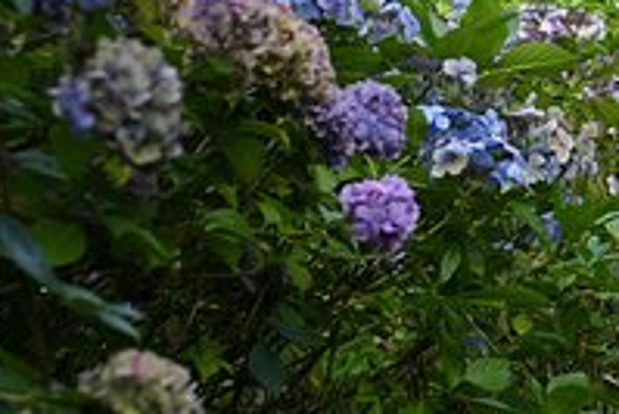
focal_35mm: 193
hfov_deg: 10.5
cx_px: 728
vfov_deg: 7.1
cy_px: 185
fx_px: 3321
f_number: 4
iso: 200
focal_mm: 50
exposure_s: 1/320
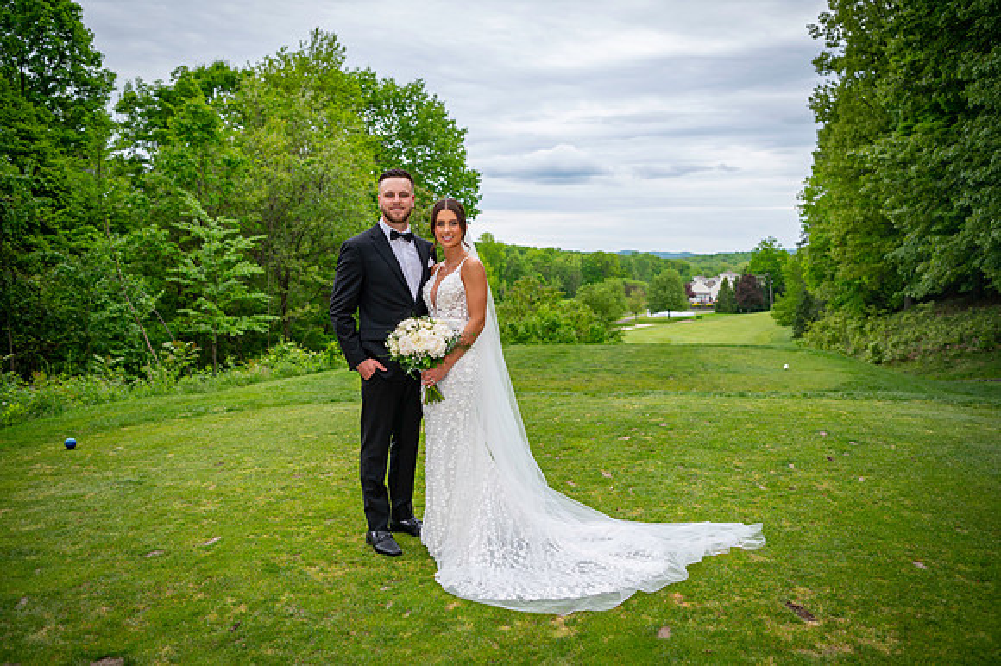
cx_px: 500
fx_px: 889
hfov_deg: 58.7
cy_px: 333
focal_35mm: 32
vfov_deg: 41.1
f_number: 3.2
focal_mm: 32
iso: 400
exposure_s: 1/2000
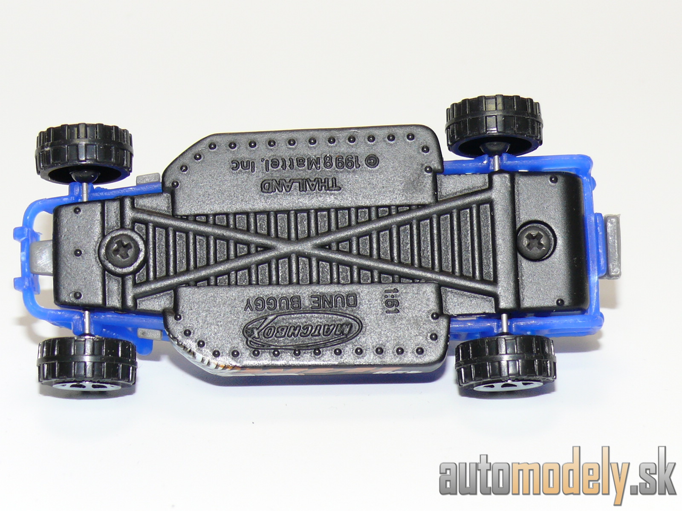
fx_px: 2010
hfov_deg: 19.3
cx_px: 341
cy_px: 256
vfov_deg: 14.5
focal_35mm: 102
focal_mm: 13.3
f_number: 4
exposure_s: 1/30
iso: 100
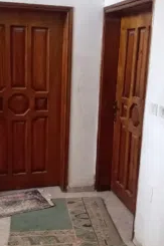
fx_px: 315
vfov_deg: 42.7
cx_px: 70
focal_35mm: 46
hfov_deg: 29.2
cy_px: 133
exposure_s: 1/16.7
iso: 1508
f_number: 1.8
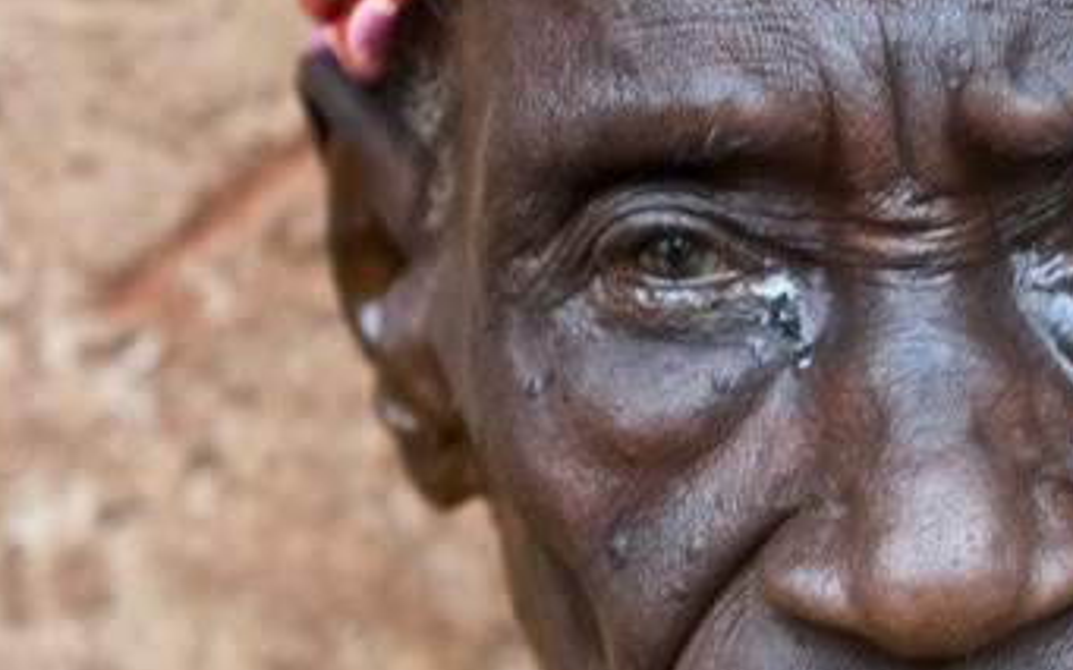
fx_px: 6257
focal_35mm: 214
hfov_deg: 9.8
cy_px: 230
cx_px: 864
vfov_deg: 6.1
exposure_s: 1/40
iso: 200
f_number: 4.5
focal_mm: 70
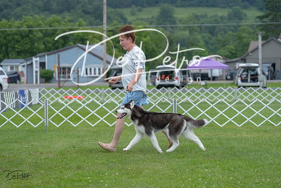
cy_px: 94
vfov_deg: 11.4
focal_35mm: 120
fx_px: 937
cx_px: 140
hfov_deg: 17.1
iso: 400
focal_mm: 120
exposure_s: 1/1000
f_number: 4.5
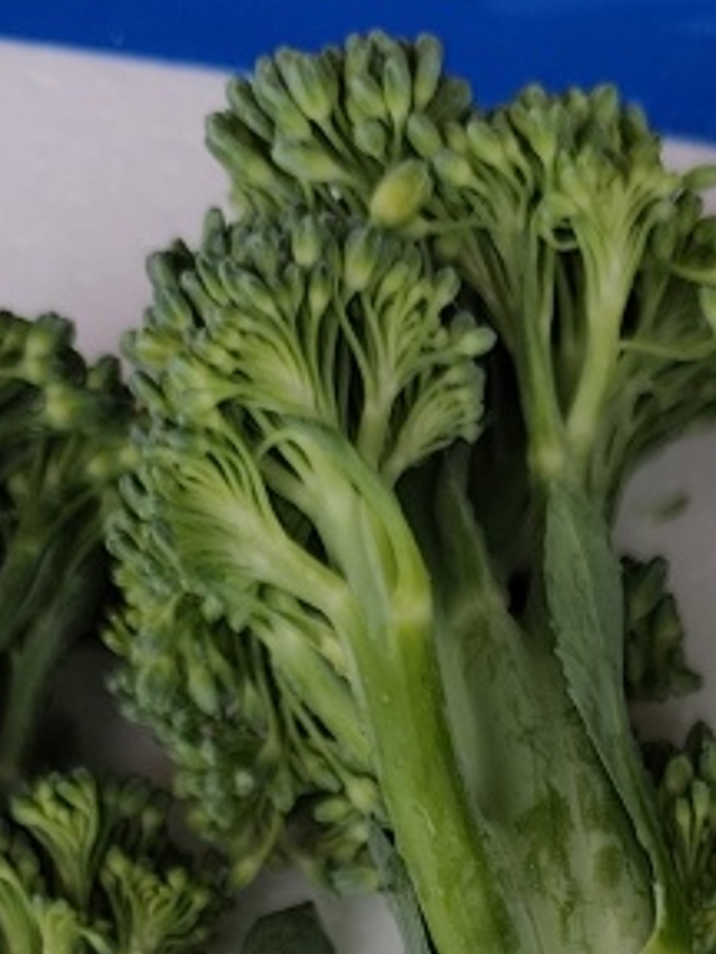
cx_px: 683
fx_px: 2455
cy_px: 1499
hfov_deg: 16.3
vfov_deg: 18.9
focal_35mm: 89
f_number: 1.6
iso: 50
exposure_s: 1/260
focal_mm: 5.84
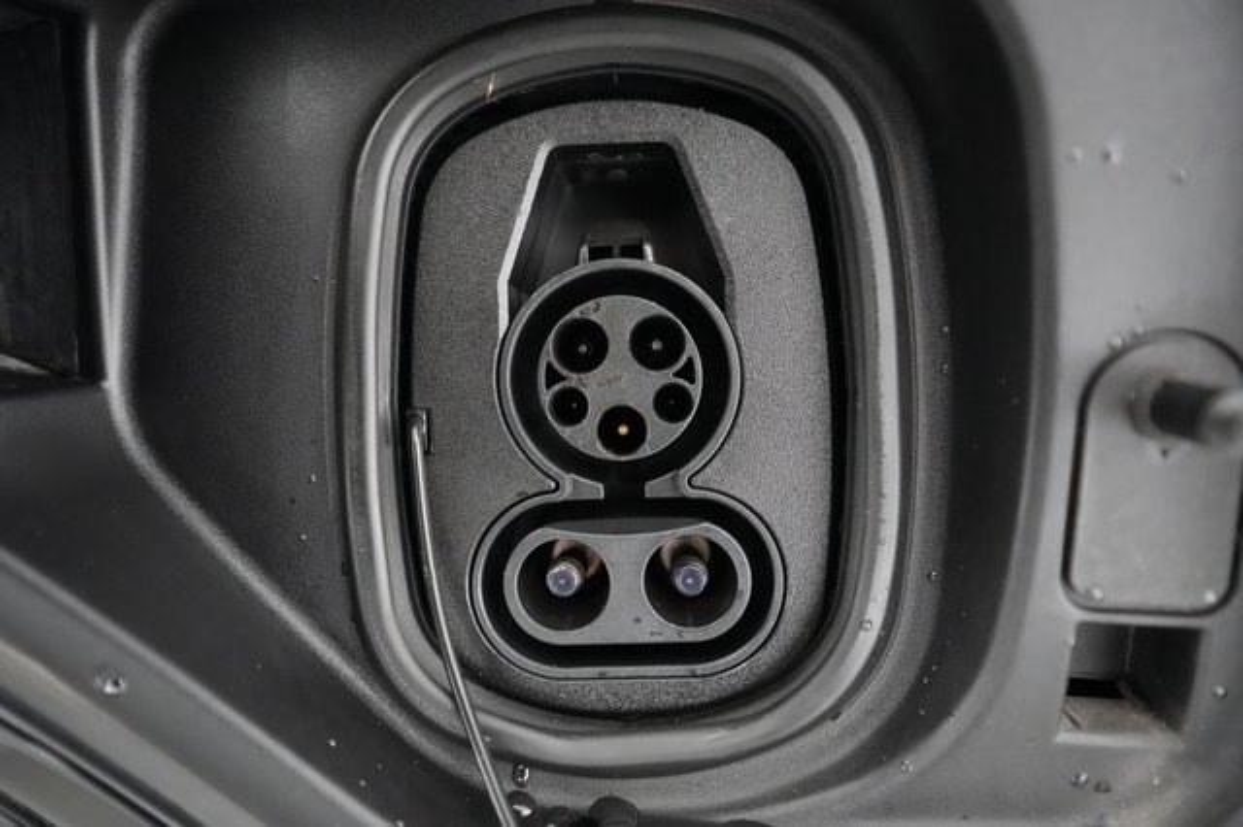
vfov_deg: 49.5
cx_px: 622
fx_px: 897
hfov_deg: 69.4
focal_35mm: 26
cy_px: 414
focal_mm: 26
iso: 12800
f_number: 2.8
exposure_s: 1/60
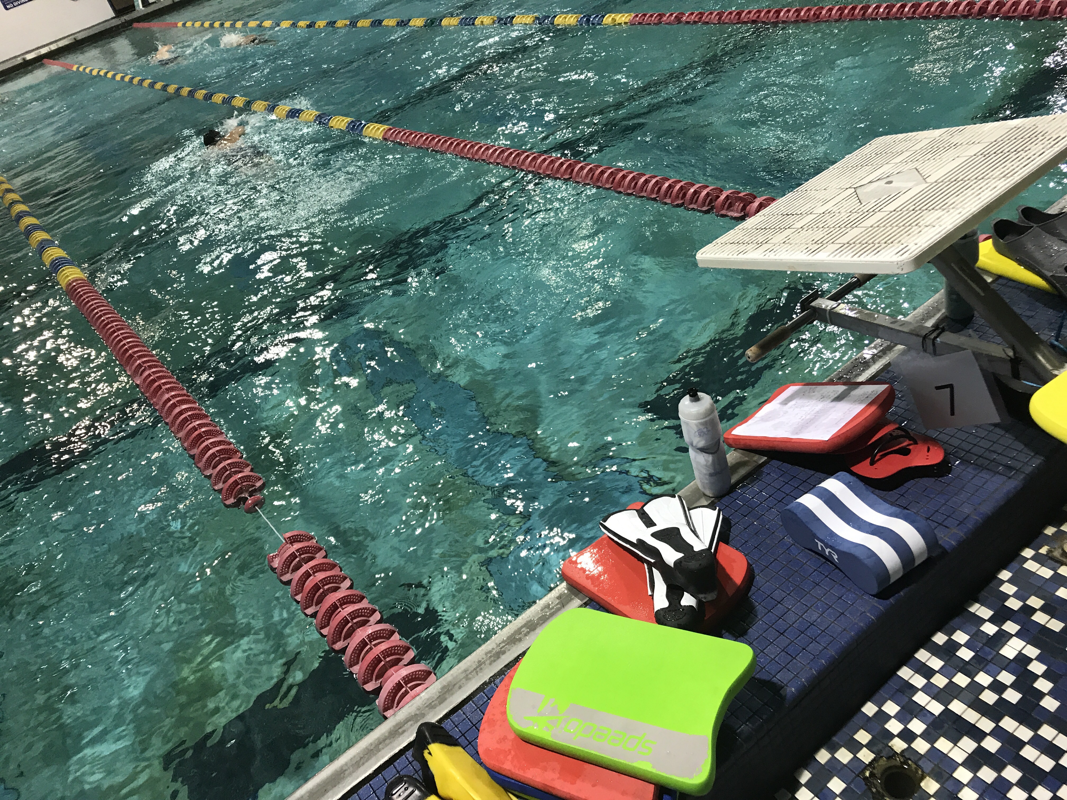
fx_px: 863
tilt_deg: -32.4
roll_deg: +21.5
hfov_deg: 63.4
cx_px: 534
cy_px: 400
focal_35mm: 28
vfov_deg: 49.7
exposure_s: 1/30
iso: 25
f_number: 1.8
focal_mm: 3.99
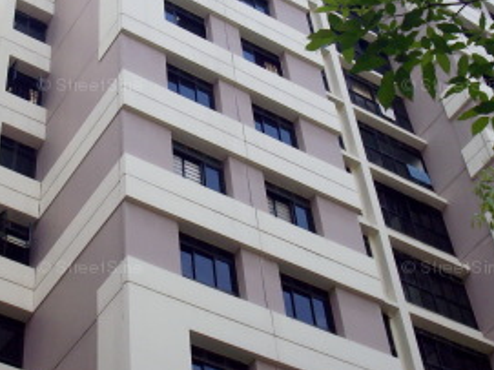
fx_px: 1070
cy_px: 87
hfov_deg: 25.9
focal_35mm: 75
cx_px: 173
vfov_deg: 19.5
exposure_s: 1/400
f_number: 5.6
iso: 80
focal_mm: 6.2
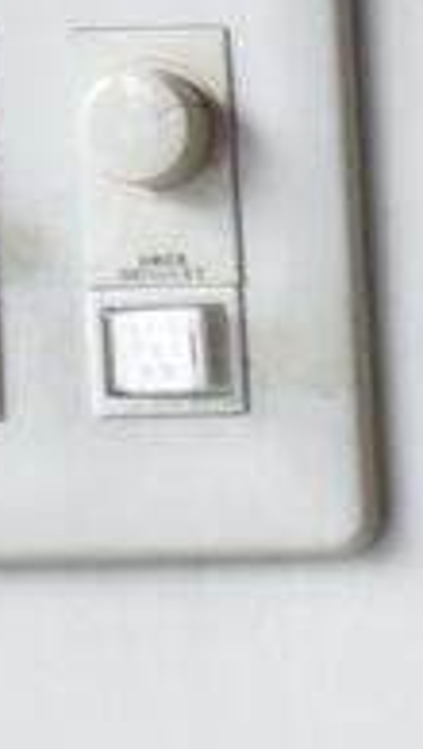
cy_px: 1465
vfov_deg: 5.3
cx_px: 3388
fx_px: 8018
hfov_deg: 2.6
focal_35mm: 403
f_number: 4.5
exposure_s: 1/100
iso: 400
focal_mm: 26
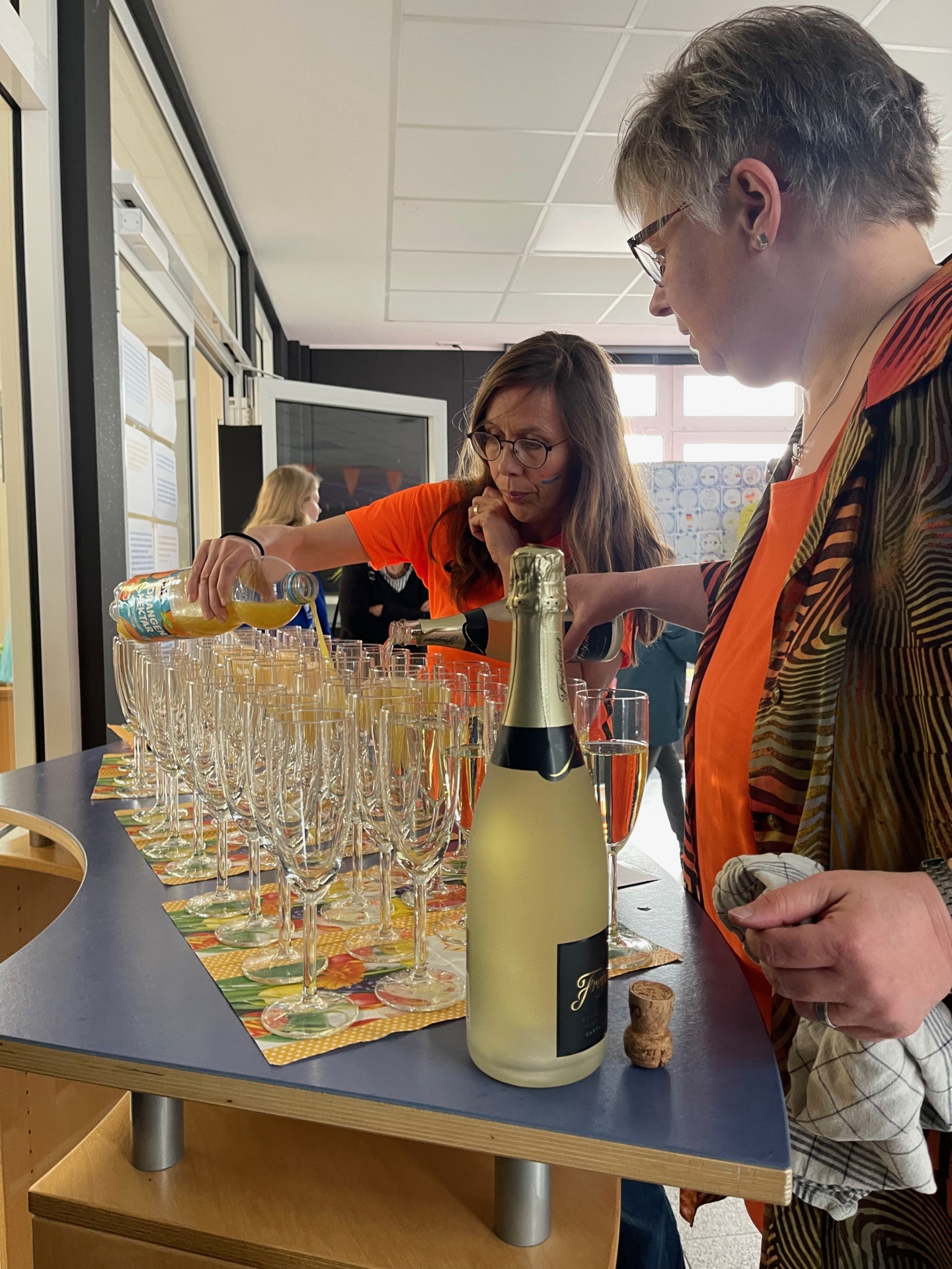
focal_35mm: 25
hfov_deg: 54.9
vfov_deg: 69.4
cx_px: 476
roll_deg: +0.5
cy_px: 634
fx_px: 917
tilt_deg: -3.5
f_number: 1.6
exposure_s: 1/60
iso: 200
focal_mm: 5.1
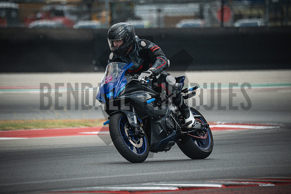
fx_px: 4851
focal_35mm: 600
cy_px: 97
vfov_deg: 2.3
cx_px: 146
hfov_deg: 3.4
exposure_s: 1/1600
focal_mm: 400
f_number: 5.6
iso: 1600
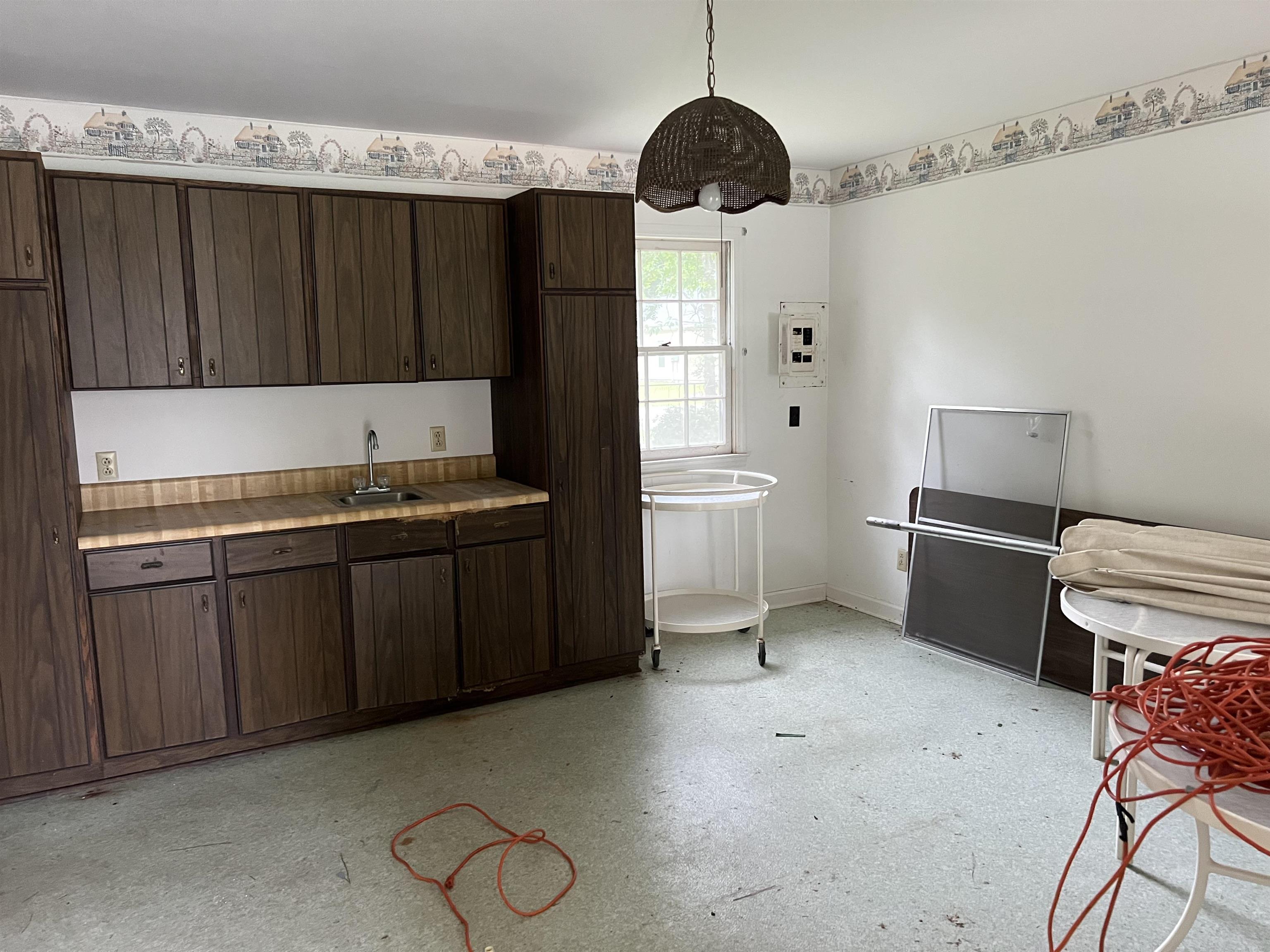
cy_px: 476
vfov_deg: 53.1
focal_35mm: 26
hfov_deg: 67.3
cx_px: 635
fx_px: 954
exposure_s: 1/60
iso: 500
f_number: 1.5
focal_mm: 5.7
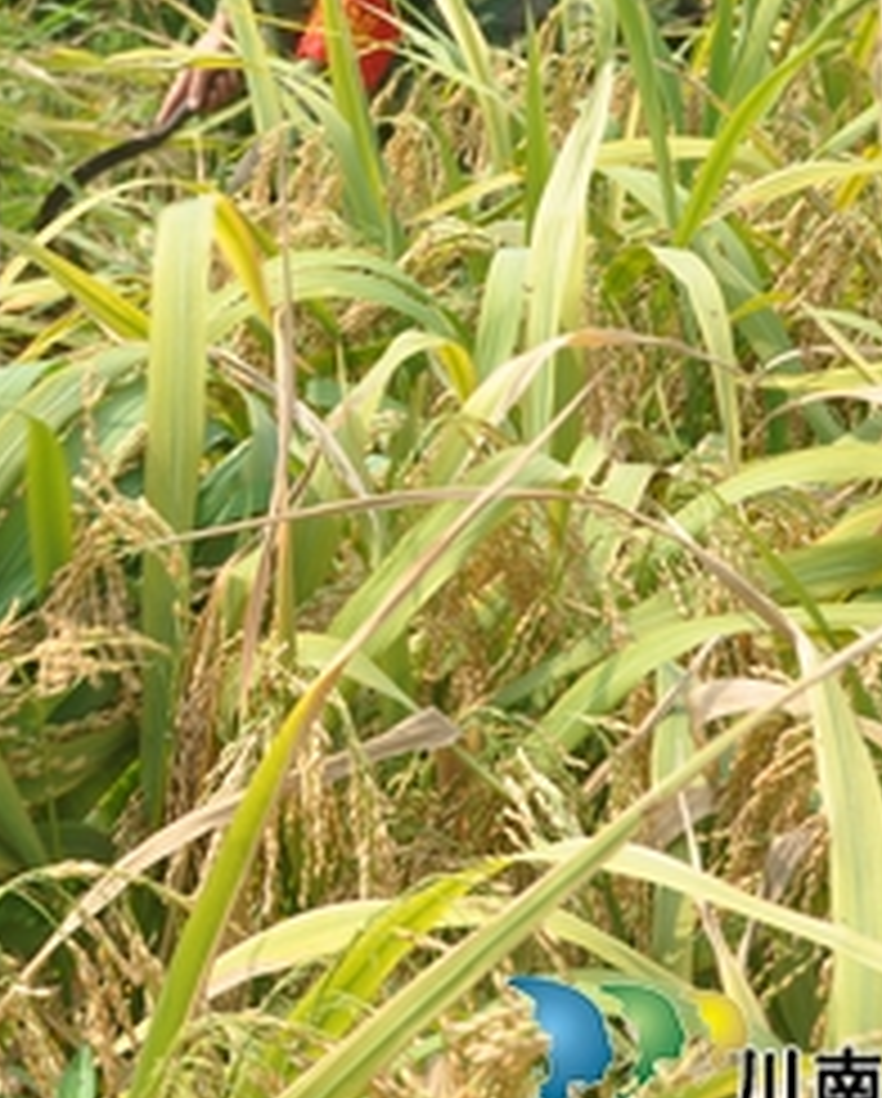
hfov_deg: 15.3
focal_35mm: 98
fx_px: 3192
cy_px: 367
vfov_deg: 19.5
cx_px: -130
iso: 200
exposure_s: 1/250
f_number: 7.1
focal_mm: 31
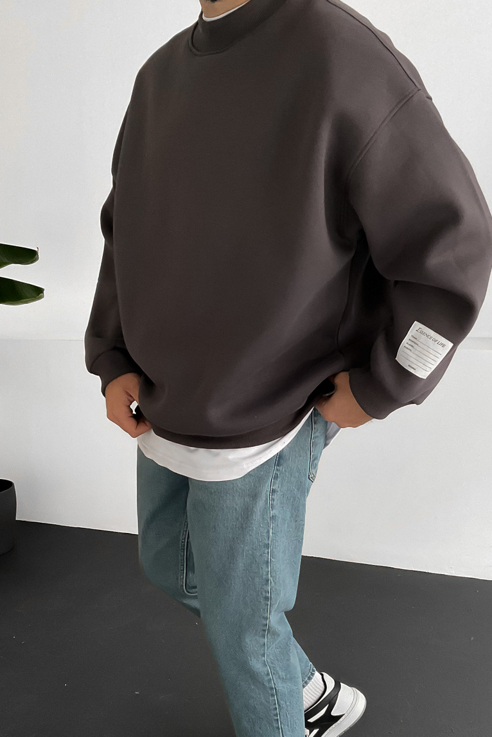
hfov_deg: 31.8
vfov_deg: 46.0
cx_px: 281
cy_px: 459
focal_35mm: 42
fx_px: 861
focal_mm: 3
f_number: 1.8
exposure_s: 1/60
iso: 125
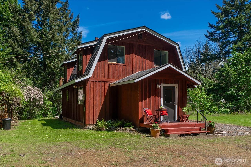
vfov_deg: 59.6
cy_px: 84
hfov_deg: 81.2
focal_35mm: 21
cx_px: 126
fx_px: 146
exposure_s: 1/100
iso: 80
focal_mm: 21
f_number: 7.1
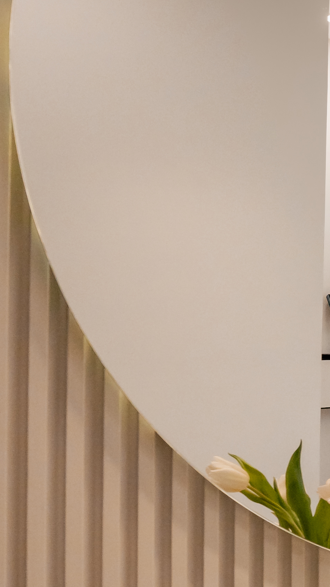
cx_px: 950
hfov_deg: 11.9
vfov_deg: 34.9
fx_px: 933
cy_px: 312
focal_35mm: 60
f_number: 5.6
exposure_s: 1/500
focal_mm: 14
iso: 125
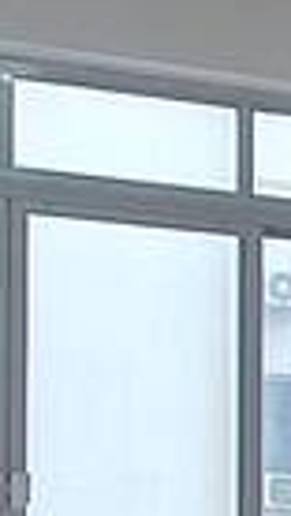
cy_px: 602
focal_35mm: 148
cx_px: 951
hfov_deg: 7.1
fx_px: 2023
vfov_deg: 14.1
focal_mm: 1.8
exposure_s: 1/120
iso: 50
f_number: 2.2
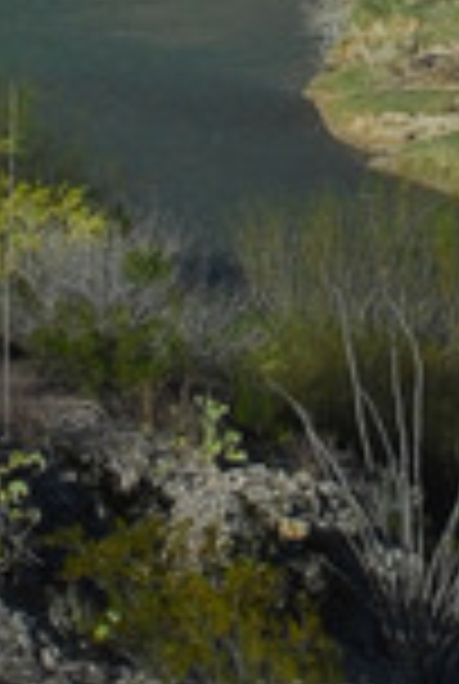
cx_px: 315
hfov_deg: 4.2
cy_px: -227
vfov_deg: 6.2
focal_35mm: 331
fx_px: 6301
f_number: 7.1
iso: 160
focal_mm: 28
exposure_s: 1/180
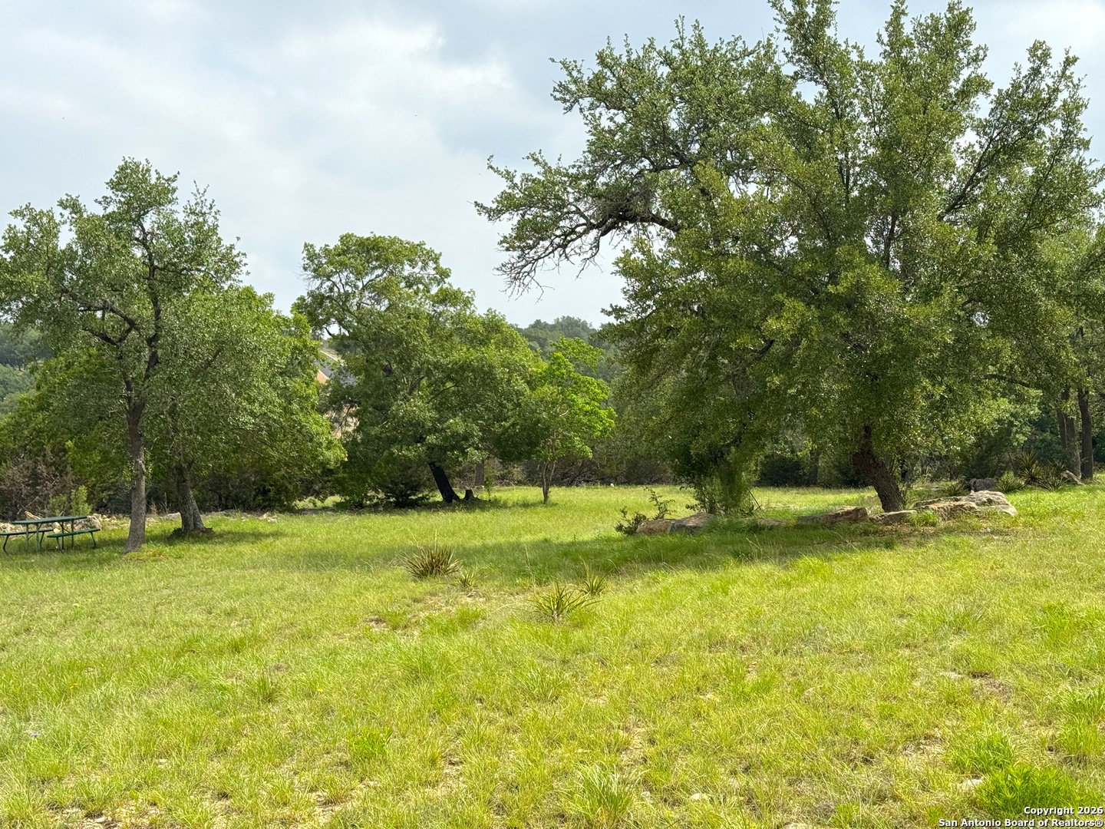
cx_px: 552
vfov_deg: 30.3
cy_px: 414
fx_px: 1532
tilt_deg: -1.8
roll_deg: -2.5
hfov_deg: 39.7
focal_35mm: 48
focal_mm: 6.76
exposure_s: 1/4049
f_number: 1.78
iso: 64
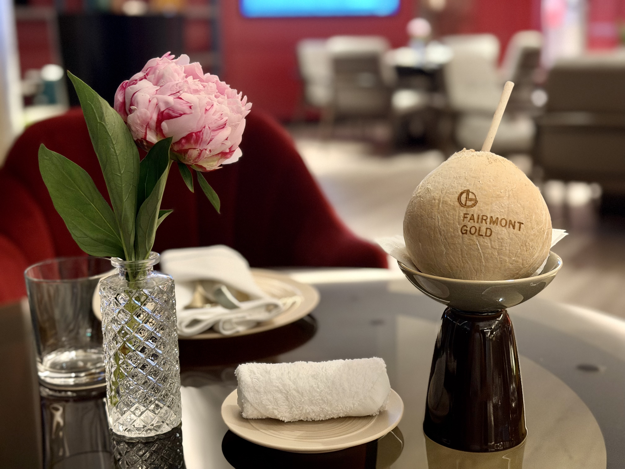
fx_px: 867
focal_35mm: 48
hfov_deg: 39.7
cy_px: 234
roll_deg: +1.7
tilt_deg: -13.0
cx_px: 312
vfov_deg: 30.3
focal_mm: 6.76
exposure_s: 1/20
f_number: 1.78
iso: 800
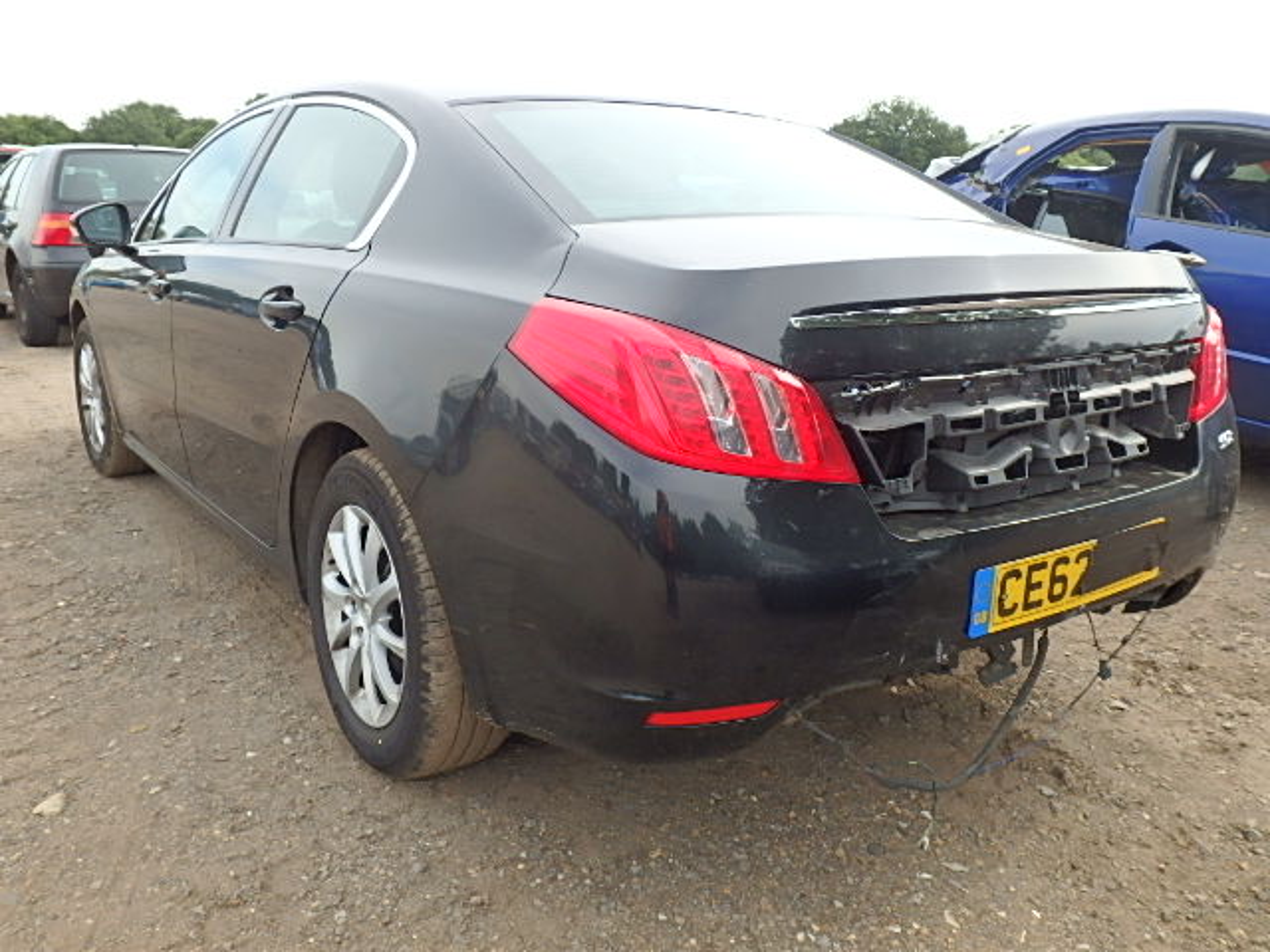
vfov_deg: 48.2
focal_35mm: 29
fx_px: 1064
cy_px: 476
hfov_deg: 61.7
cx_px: 635
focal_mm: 5.2
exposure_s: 1/250
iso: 125
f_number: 4.6
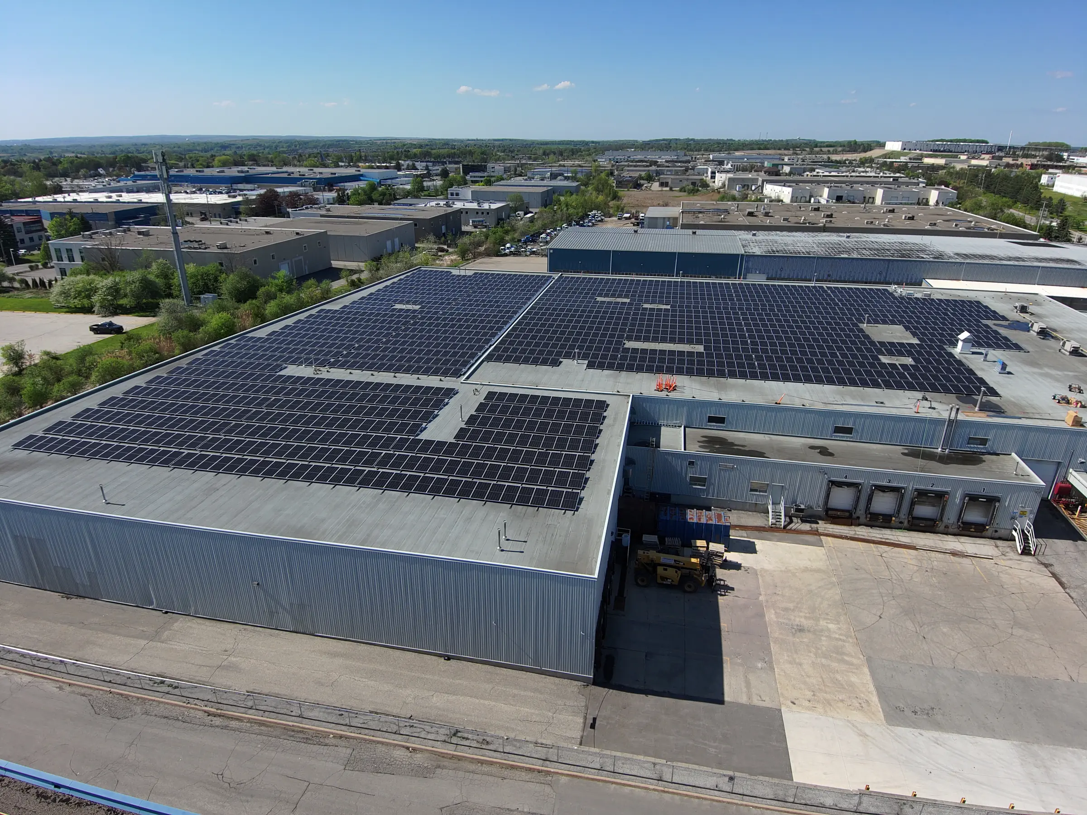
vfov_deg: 63.4
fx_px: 659
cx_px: 544
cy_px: 408
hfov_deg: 79.0
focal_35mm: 21
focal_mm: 3.7
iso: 101
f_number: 2.8
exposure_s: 1/1412
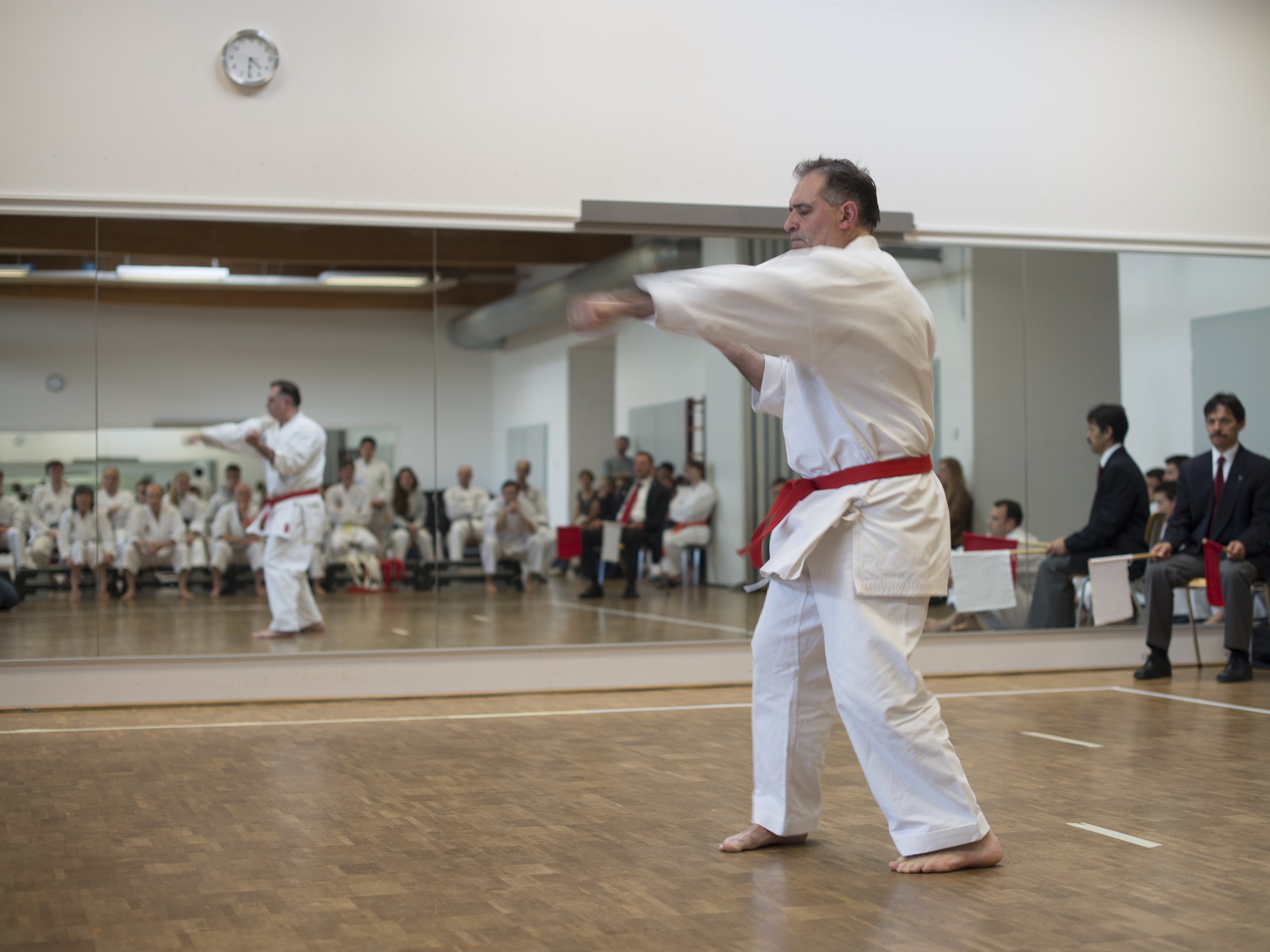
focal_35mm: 55
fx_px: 2018
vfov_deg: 26.6
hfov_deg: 34.9
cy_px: 482
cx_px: 679
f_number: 2.5
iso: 100
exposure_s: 1/50
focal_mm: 50
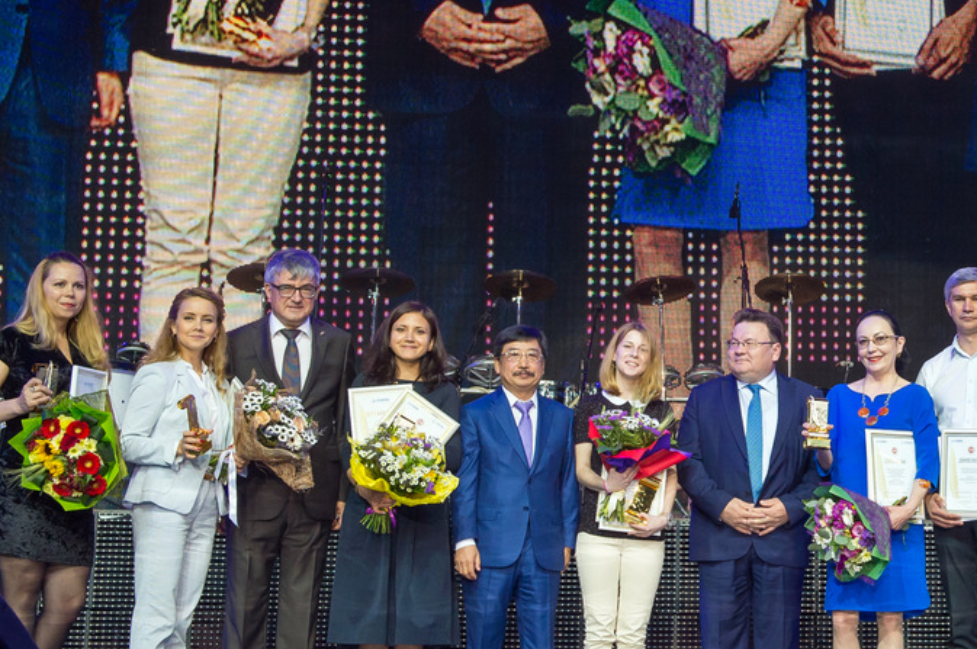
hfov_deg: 24.7
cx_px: 779
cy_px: 216
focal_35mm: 81
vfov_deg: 16.8
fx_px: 2196
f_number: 6.3
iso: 2000
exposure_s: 1/400
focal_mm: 42
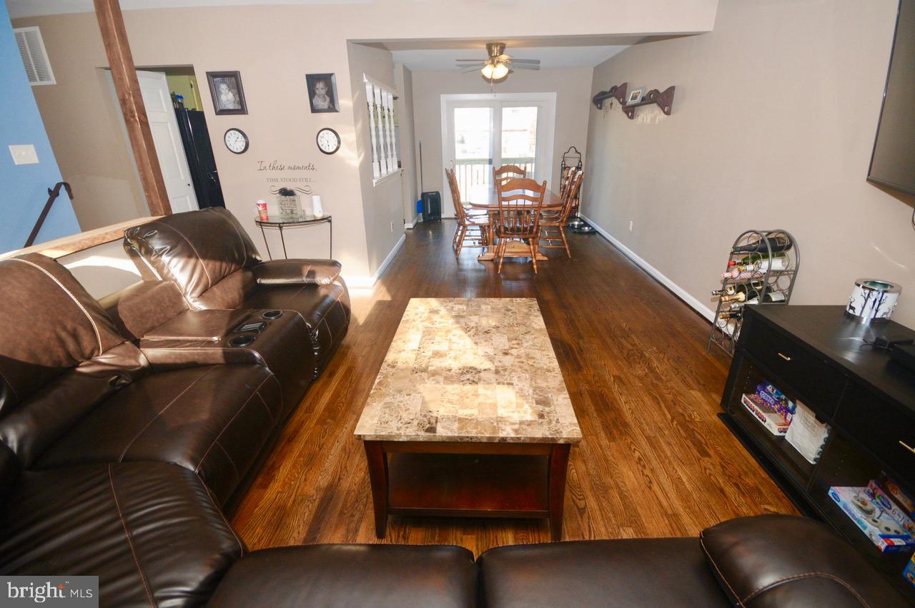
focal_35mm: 15
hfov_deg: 100.5
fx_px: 381
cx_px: 458
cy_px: 304
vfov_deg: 77.2
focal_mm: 10
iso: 640
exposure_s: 1/80
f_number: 6.3
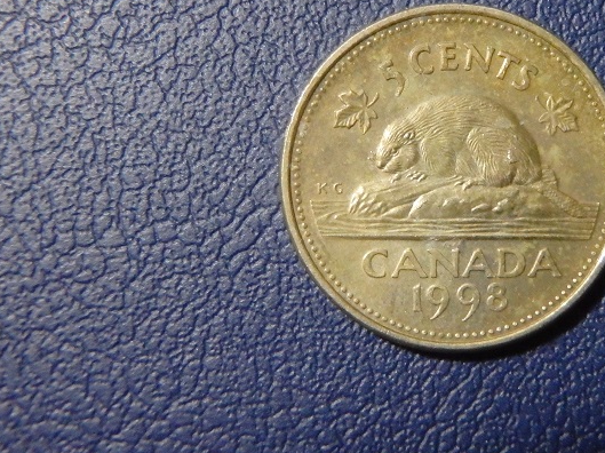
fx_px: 978
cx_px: 437
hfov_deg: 33.8
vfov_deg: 26.0
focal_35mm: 56
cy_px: 164
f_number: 4.7
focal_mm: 6.6
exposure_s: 1/40
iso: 1600
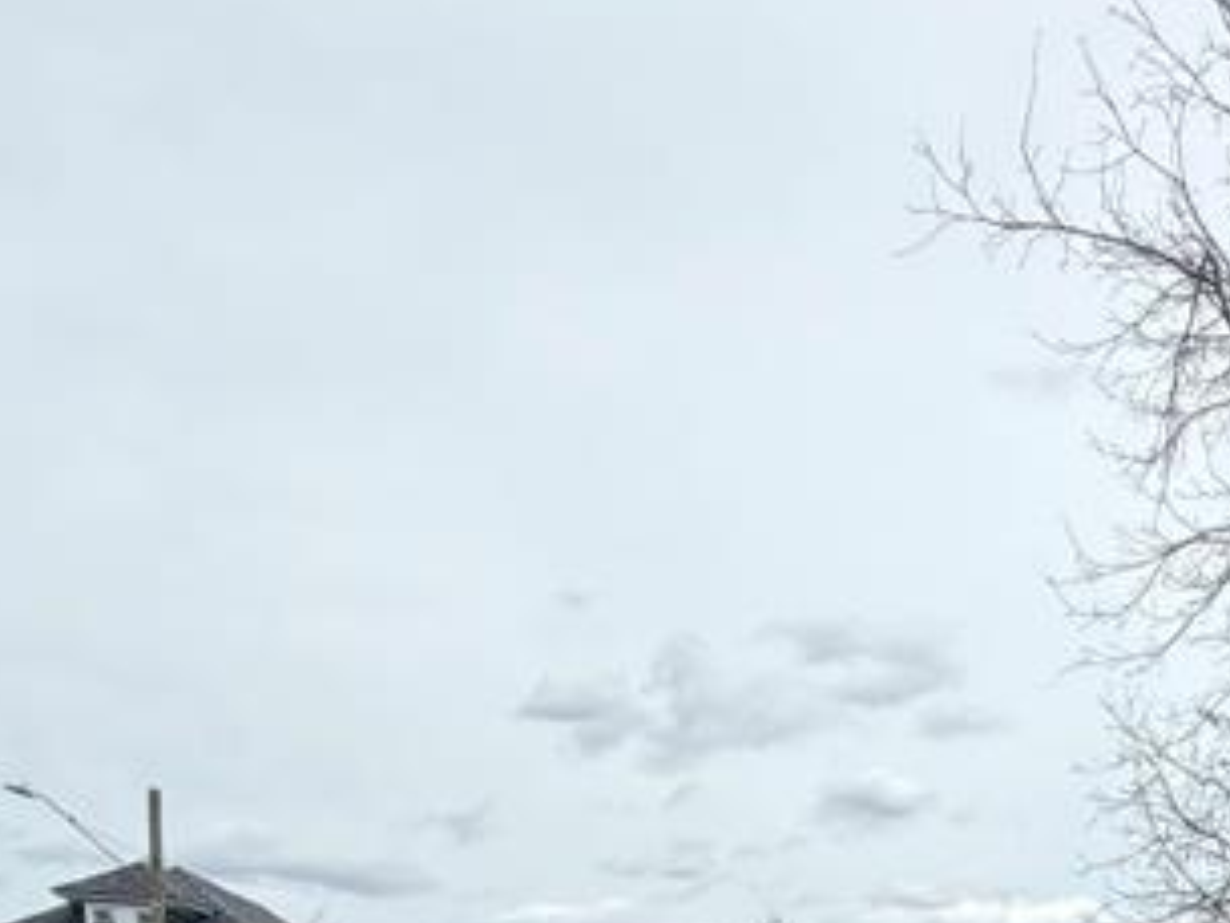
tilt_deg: -6.2
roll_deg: -0.5
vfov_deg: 24.4
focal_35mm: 47
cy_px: 1370
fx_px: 1671
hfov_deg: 34.3
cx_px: 1387
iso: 25
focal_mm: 2.22
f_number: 2.2
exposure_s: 1/1017
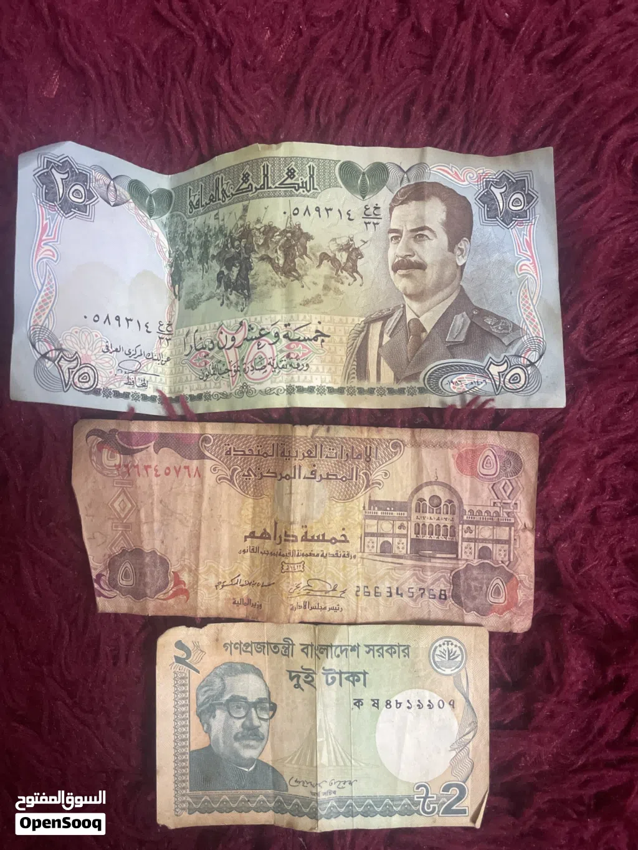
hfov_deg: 53.1
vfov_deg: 67.3
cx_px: 319
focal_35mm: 26
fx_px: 639
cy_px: 425
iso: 500
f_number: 1.6
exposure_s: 1/33
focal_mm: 4.2
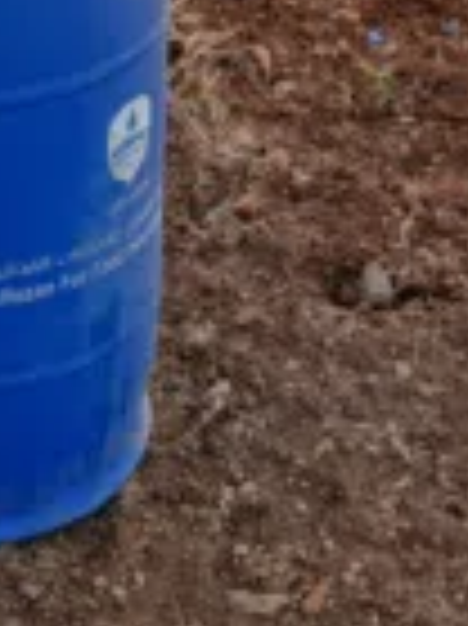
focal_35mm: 75
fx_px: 1354
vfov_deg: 25.6
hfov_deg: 18.4
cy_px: 144
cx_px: -117
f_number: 1.8
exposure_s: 1/139
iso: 20
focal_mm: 3.98
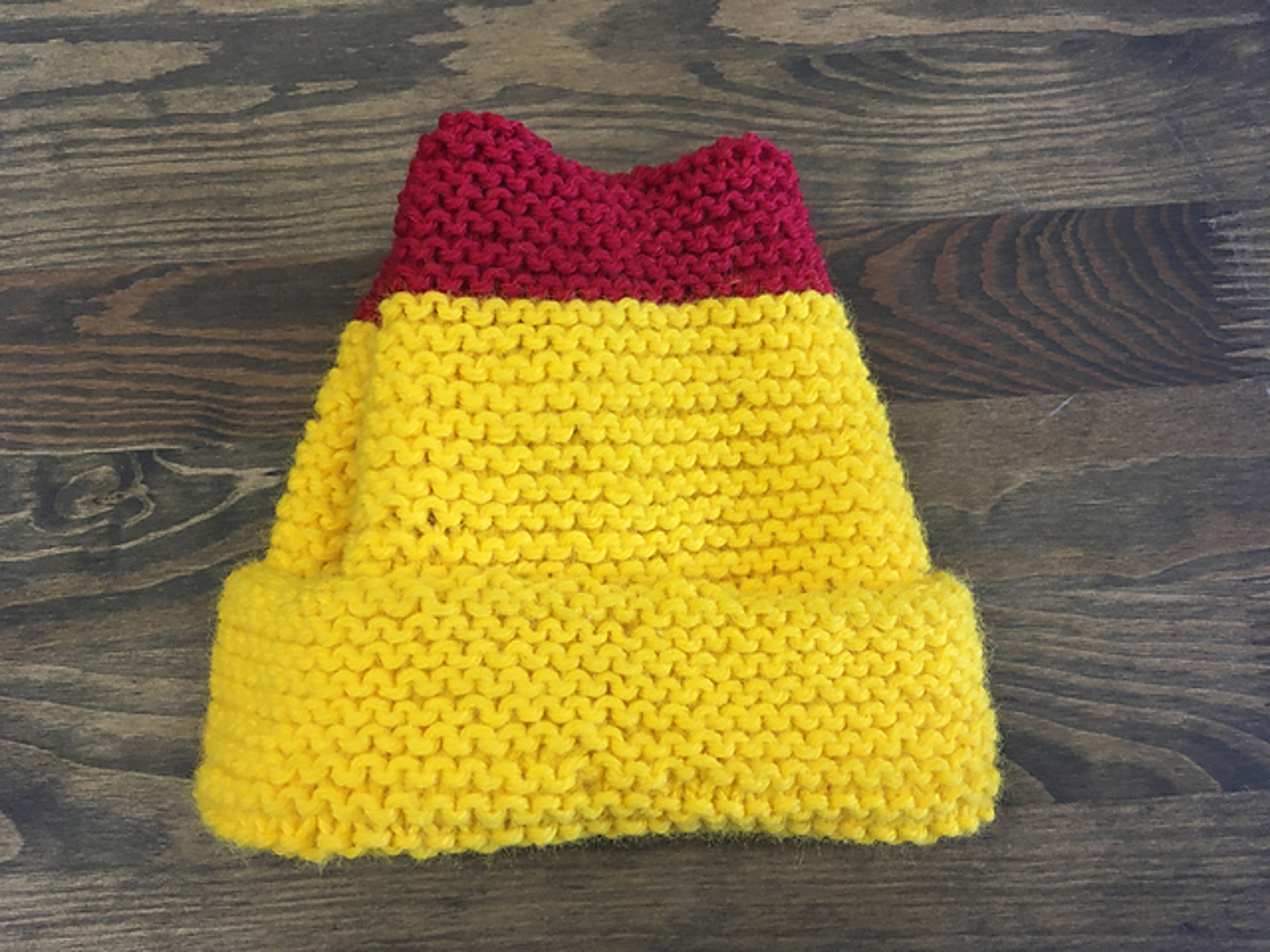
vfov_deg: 48.2
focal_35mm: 29
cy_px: 476
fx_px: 1064
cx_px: 635
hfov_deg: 61.7
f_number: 2.2
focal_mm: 4.15
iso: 80
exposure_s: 1/30
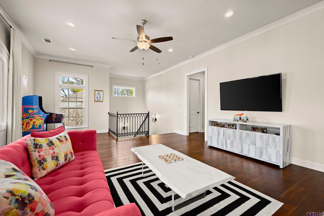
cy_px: 107
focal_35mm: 15
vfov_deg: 77.3
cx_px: 158
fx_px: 135
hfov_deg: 100.4
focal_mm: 14
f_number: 10
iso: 200
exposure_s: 1/4
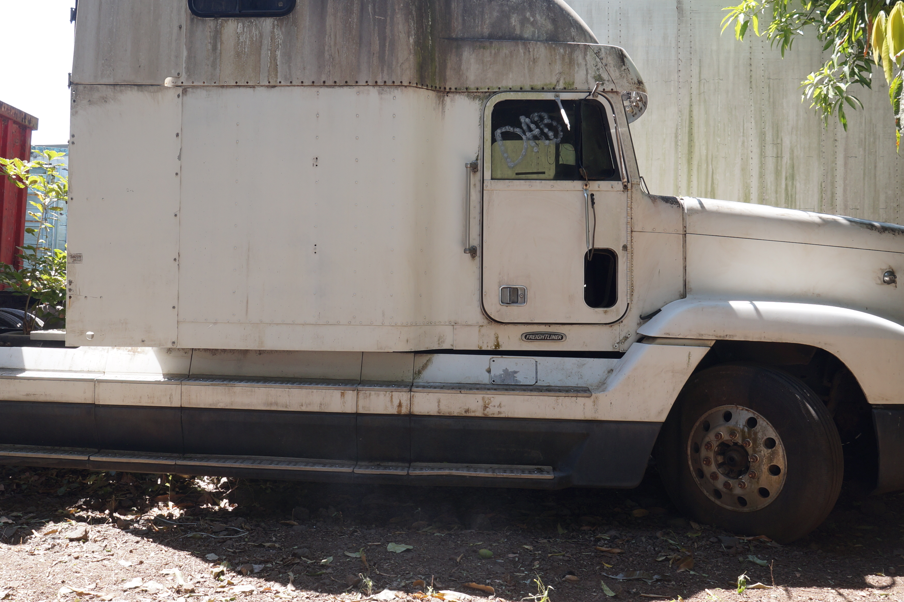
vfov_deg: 31.7
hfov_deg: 46.4
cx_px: 410
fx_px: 1054
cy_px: 224
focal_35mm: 42
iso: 100
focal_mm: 18
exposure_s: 1/80
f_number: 7.1
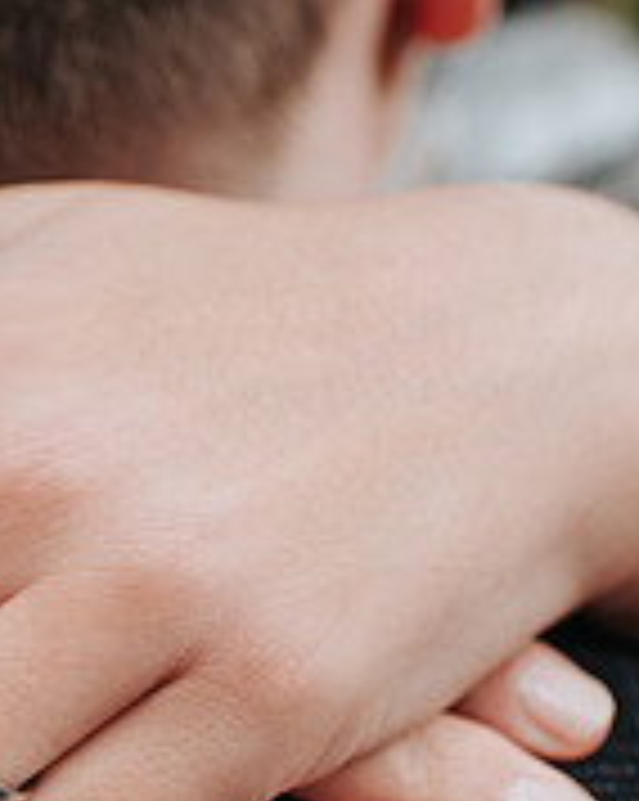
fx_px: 2534
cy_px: 758
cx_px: 4
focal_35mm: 107
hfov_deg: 14.2
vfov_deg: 17.6
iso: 1000
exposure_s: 1/320
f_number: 3.2
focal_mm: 35
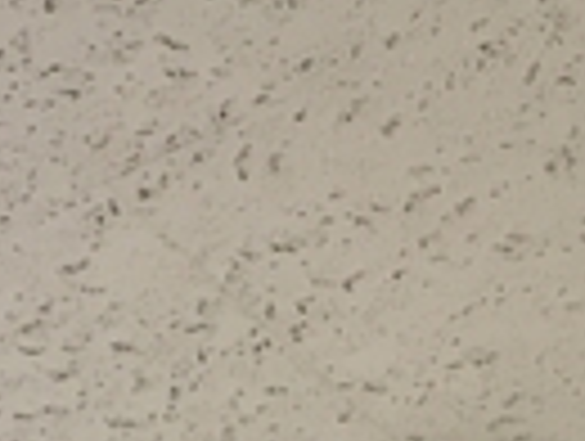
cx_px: 981
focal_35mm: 172
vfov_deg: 8.0
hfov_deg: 10.9
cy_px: 1040
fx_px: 2912
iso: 50
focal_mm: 3.99
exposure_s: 1/15
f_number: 1.8
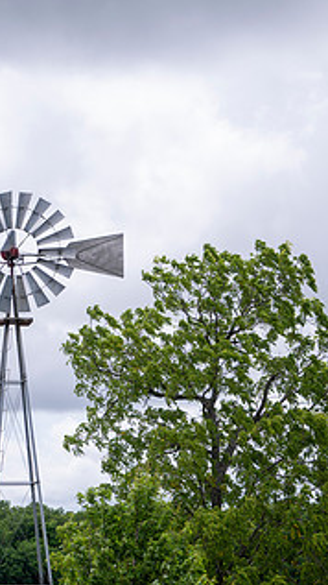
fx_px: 1610
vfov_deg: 20.5
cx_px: 77
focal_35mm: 104
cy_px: 384
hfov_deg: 11.6
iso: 100
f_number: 2.8
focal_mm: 70
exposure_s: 1/1000
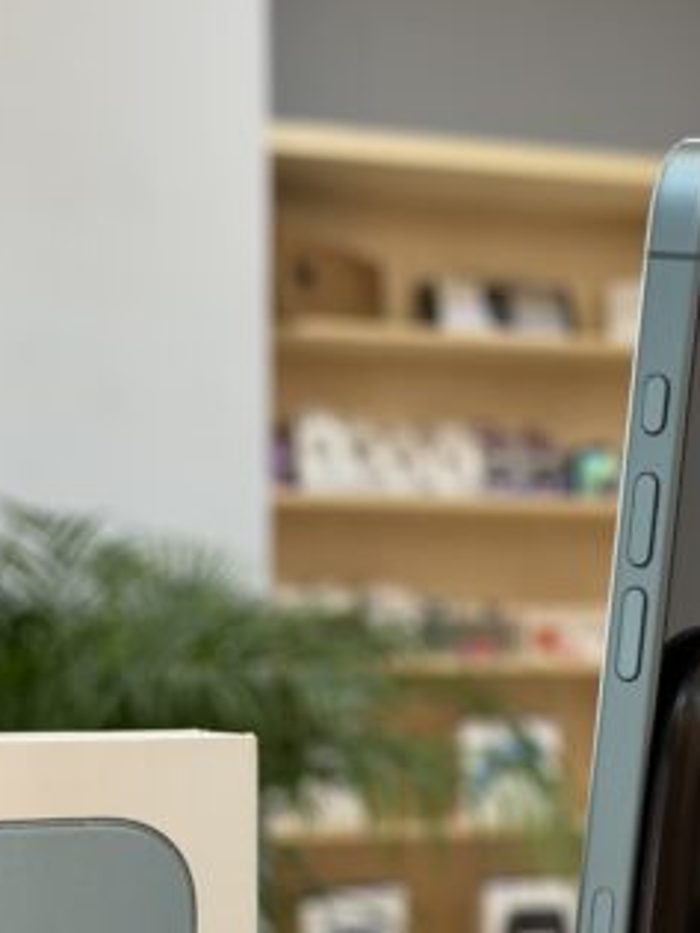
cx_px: 543
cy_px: 669
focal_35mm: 87
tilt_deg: +0.7
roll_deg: -0.5
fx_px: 2346
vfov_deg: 22.3
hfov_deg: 16.9
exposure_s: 1/86
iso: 100
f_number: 1.78
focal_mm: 6.76
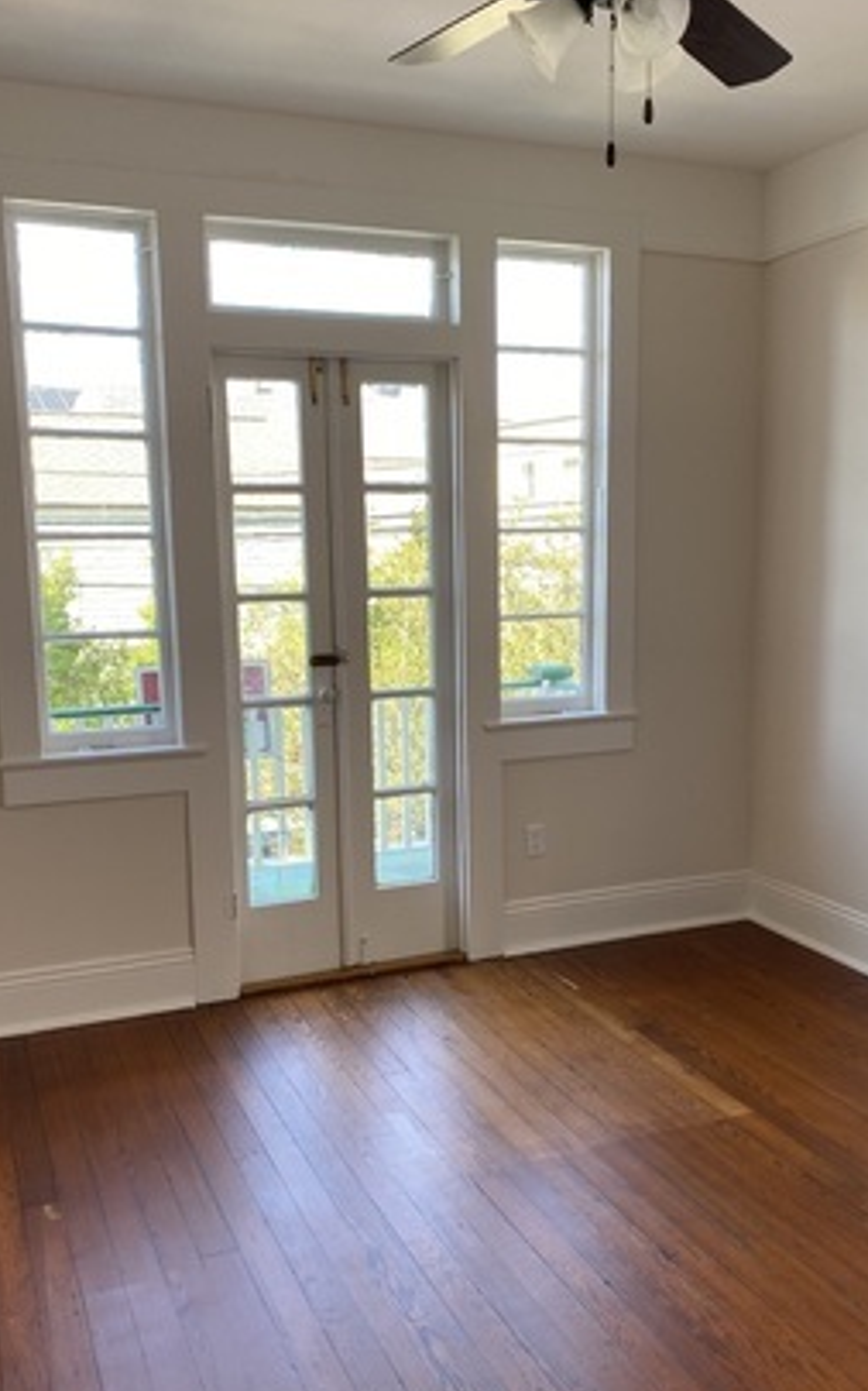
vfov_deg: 56.6
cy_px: 759
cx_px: 503
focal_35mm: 34
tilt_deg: -10.1
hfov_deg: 37.2
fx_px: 1287
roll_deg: -0.3
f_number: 1.8
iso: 40
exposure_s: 1/121
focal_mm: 4.25
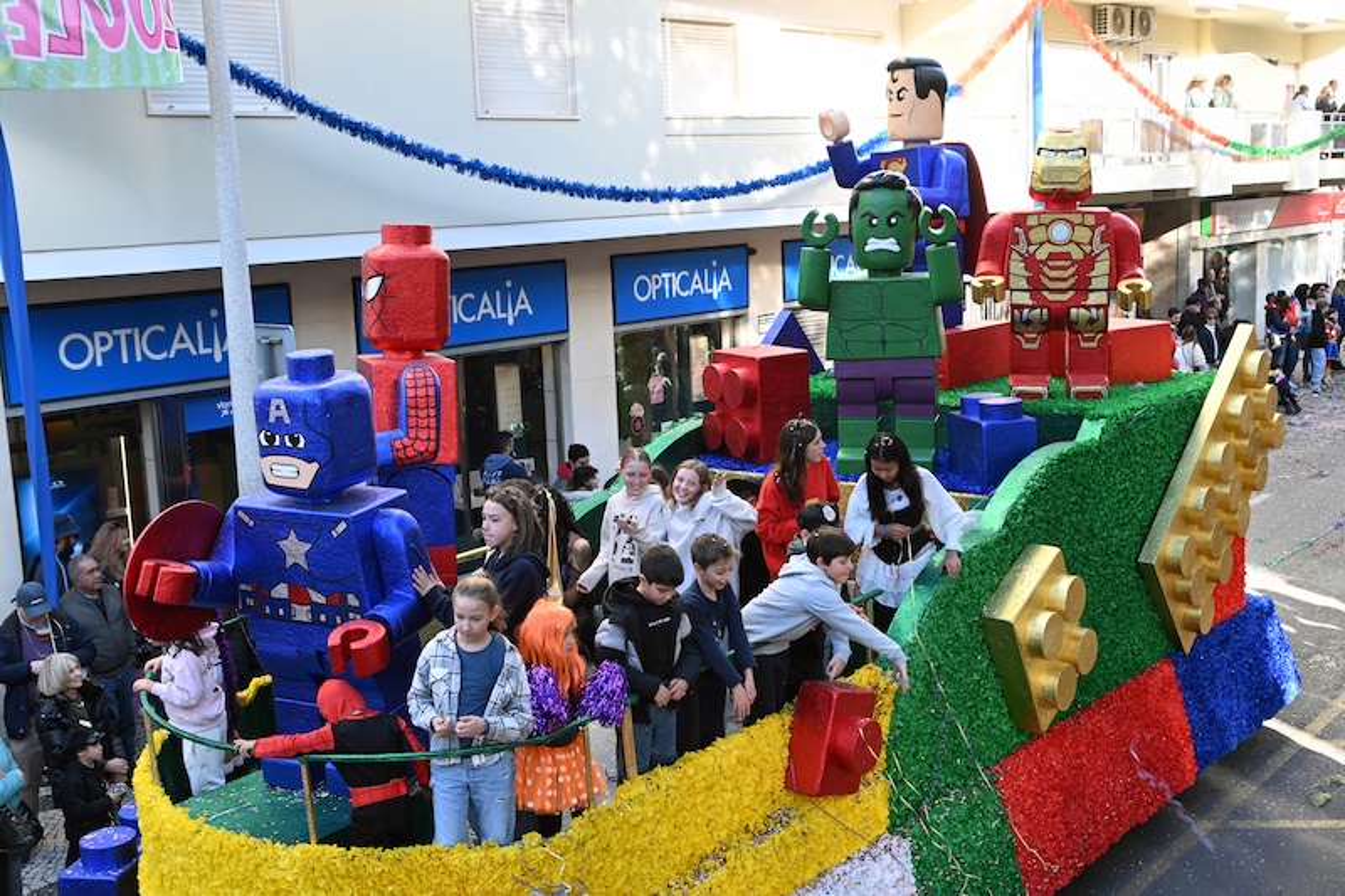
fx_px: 1457
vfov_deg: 34.2
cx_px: 672
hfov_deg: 49.6
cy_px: 448
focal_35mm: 39
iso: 140
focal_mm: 26
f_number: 3.5
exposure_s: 1/125
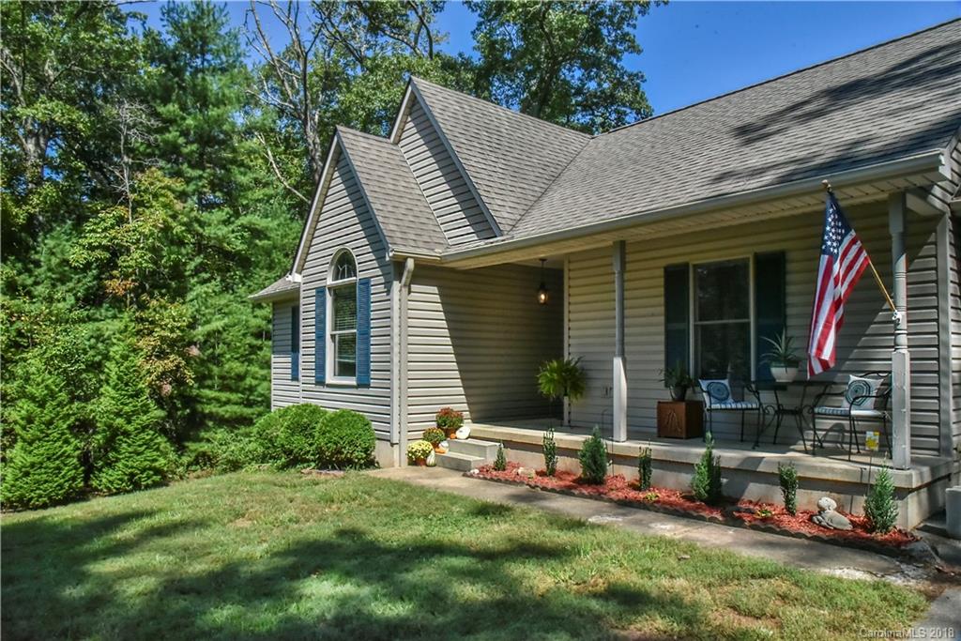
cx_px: 480
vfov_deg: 53.1
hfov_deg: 73.7
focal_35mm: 24
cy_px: 320
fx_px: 641
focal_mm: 24
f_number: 22
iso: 4000
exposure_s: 1/500
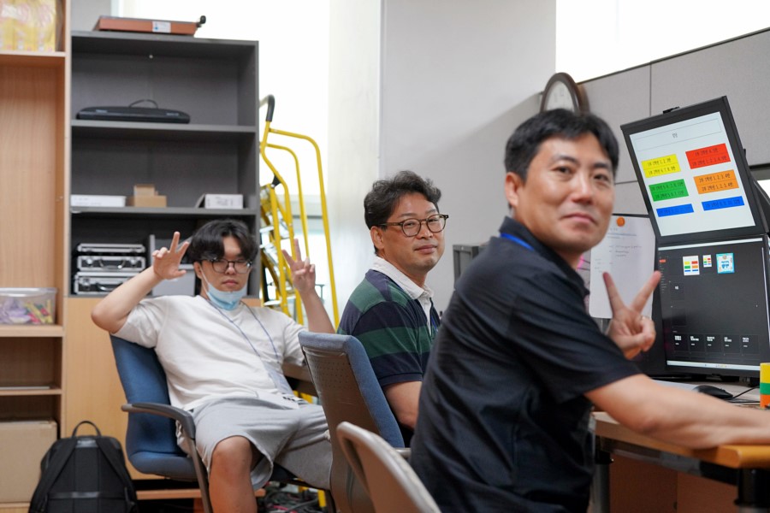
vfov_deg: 19.5
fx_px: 1497
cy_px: 256
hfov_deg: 28.8
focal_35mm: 70
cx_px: 385
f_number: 4
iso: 2500
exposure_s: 1/160
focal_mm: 70
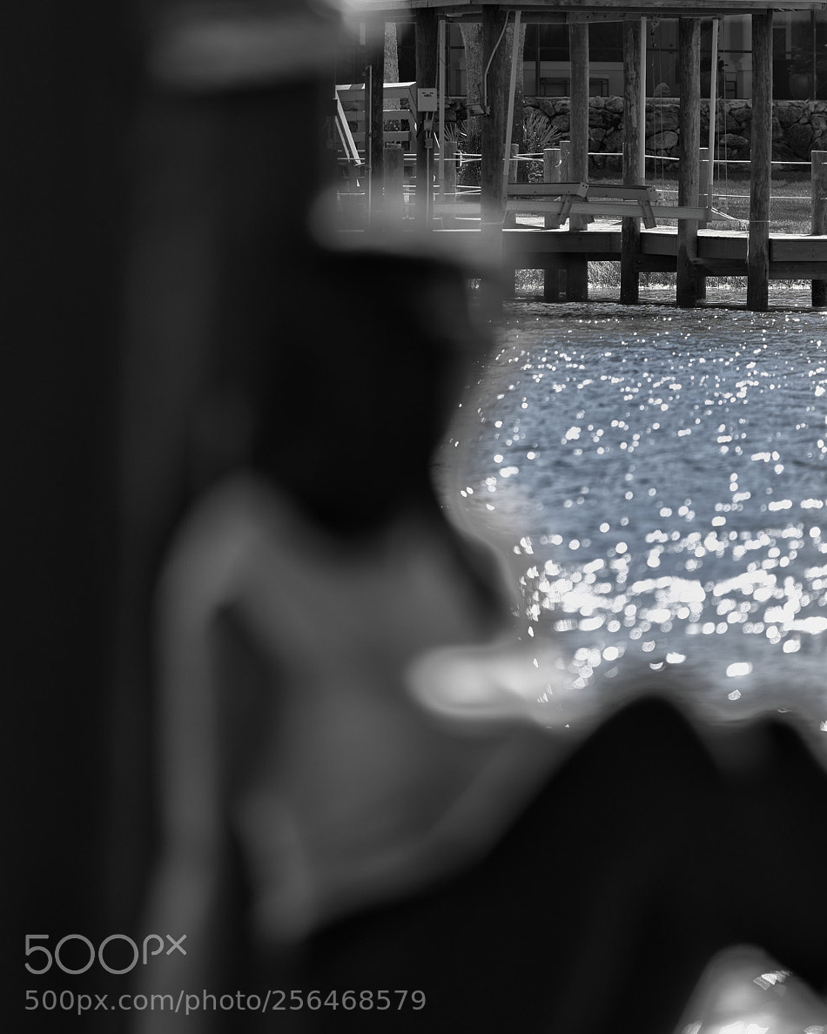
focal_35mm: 253
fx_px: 7743
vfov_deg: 7.6
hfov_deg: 6.1
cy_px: 373
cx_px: 436
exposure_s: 1/640
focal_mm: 200
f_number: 2.8
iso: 64
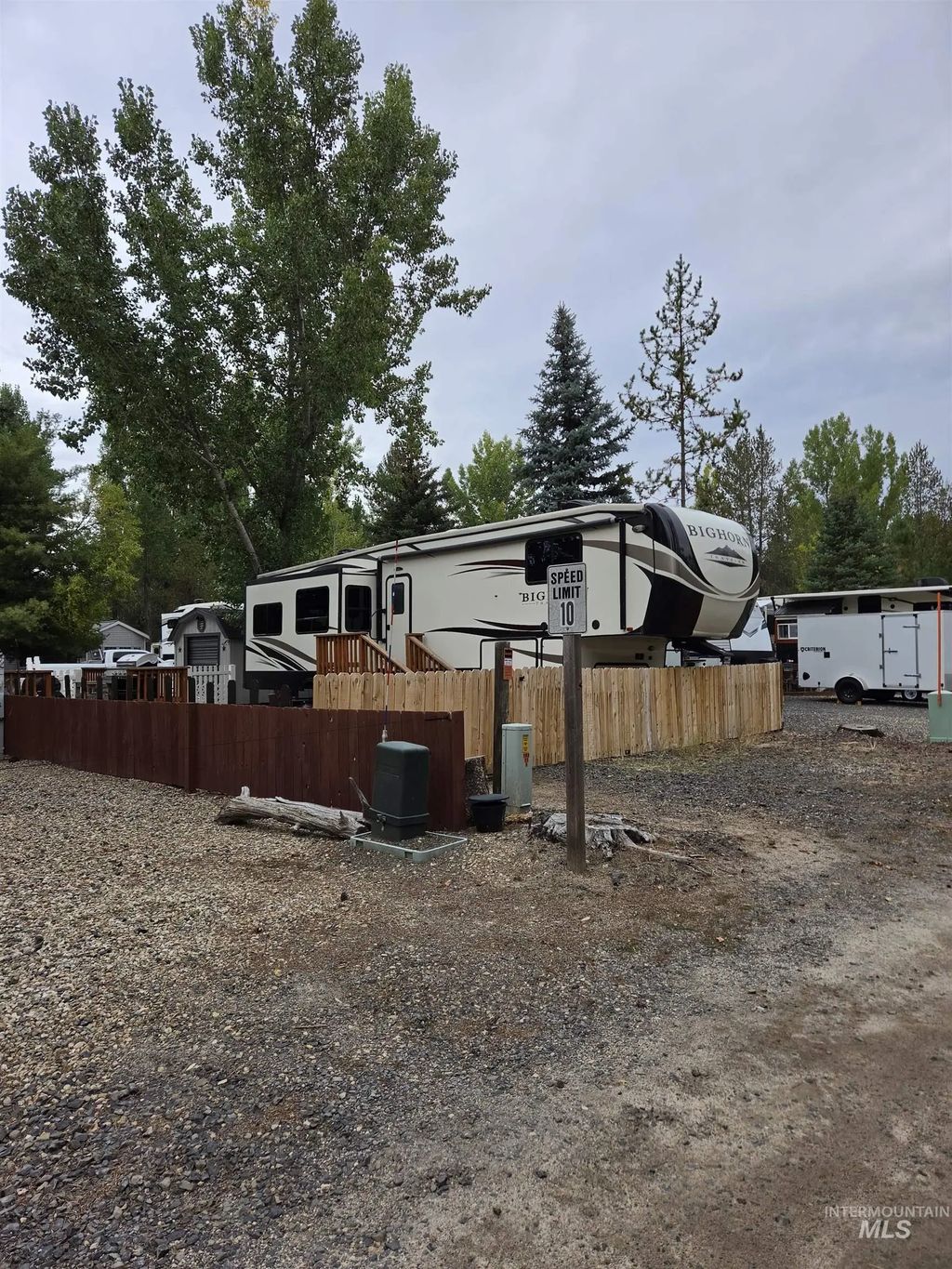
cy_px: 634
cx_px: 476
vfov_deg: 73.9
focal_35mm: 23
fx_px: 843
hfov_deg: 58.9
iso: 80
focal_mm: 5.4
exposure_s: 1/1636
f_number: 1.8
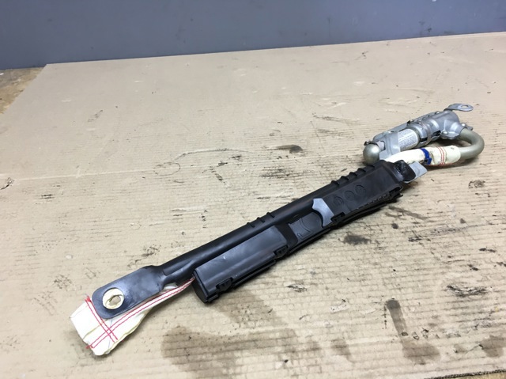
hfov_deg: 61.7
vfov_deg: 48.2
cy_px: 190
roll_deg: +0.3
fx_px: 424
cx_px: 253
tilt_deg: -33.2
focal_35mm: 29
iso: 64
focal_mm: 4.15
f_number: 2.2
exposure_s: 1/33
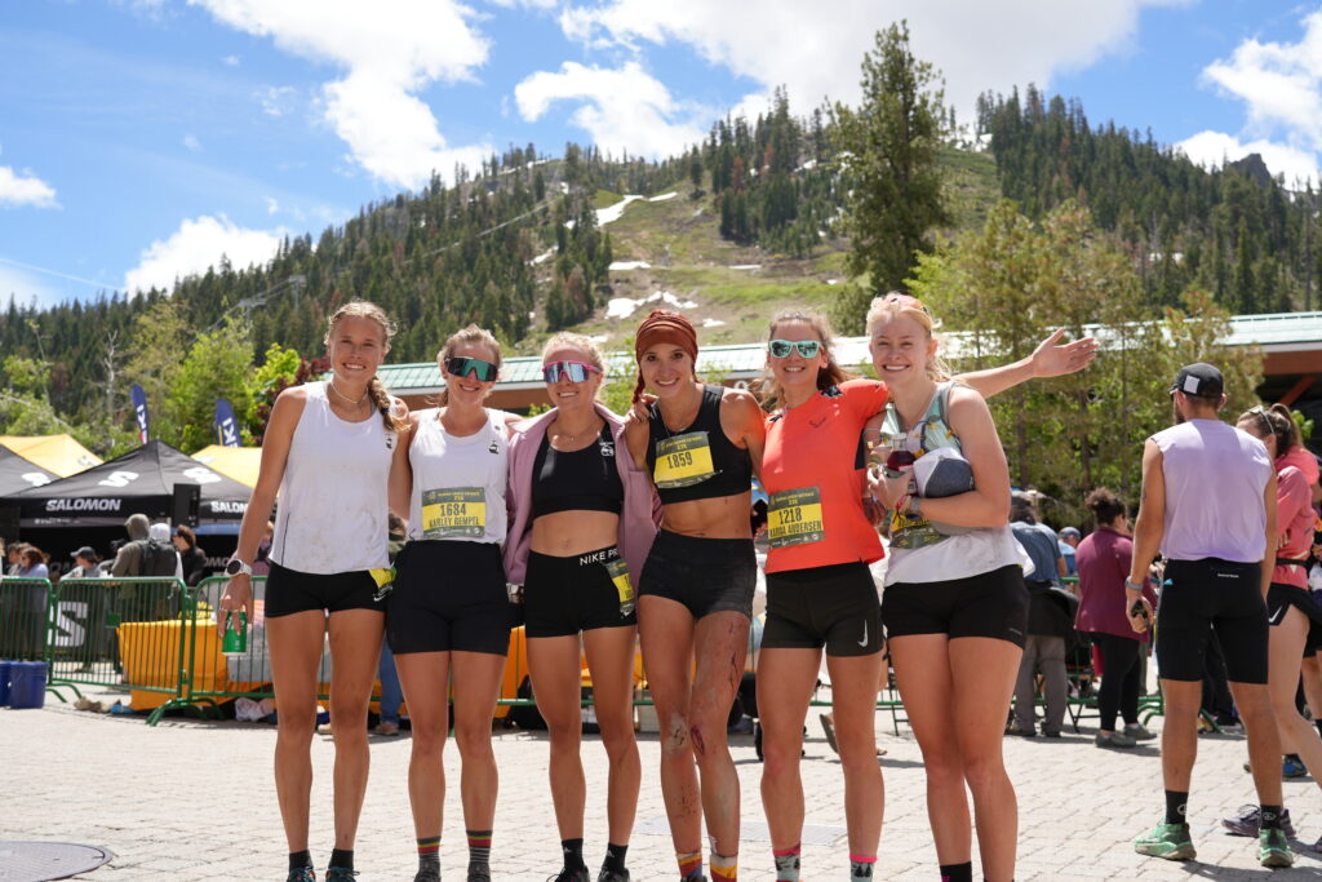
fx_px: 1359
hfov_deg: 51.9
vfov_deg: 36.0
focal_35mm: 37
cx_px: 661
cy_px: 441
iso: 100
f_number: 4.5
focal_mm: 37
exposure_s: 1/640
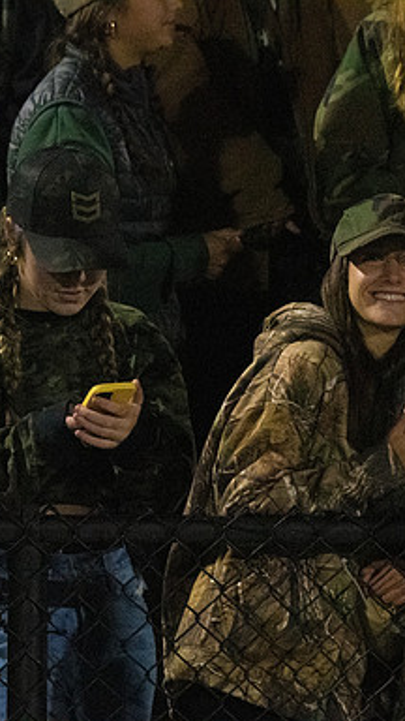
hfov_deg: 3.2
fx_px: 7255
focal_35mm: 380
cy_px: 360
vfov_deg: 5.7
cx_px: 411
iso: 8000
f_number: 5
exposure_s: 1/500
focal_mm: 160
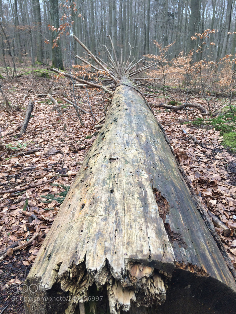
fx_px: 264
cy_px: 157
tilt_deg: -22.8
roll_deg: +0.8
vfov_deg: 61.7
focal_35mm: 29
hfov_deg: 48.2
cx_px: 118
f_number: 2.2
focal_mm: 4.15
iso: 40
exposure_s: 1/100
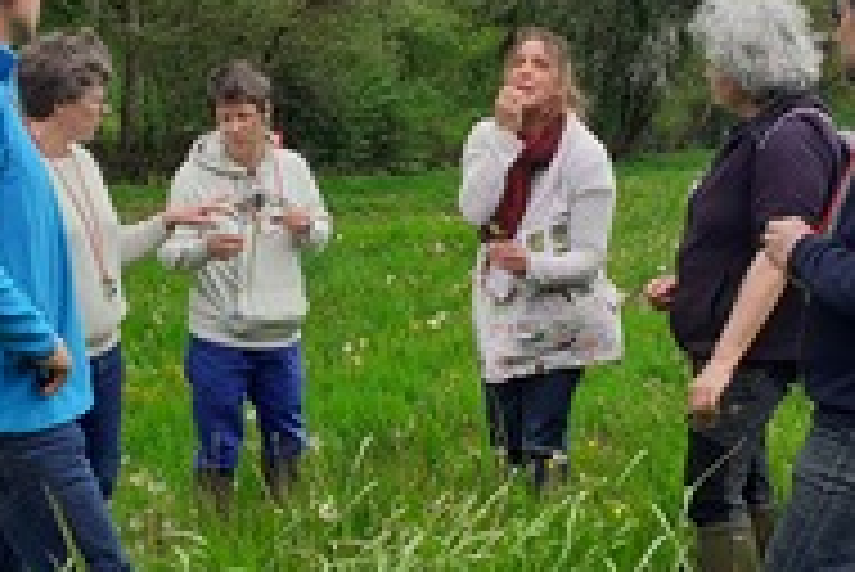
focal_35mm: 59
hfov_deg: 33.9
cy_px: 360
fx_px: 1402
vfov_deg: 23.0
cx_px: 428
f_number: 1.9
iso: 40
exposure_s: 1/357
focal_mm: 3.6
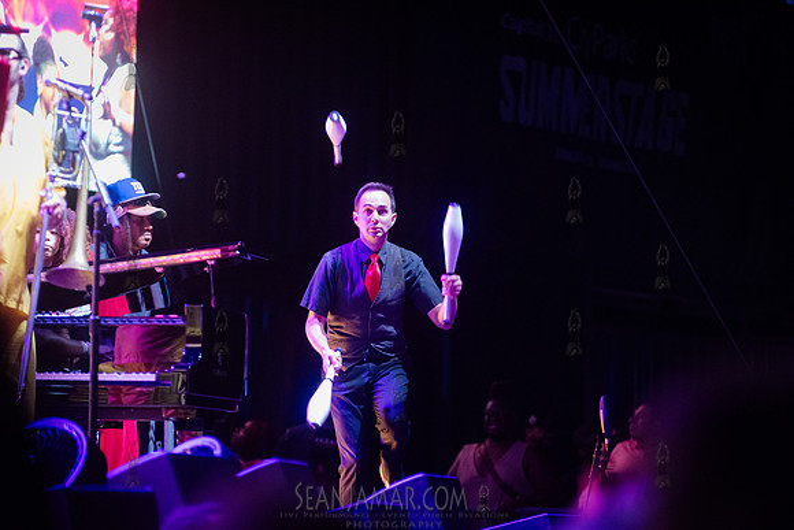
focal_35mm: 200
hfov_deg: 10.3
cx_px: 397
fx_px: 4412
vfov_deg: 6.9
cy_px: 265
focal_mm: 200
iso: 6400
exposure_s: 1/160
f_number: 4.5
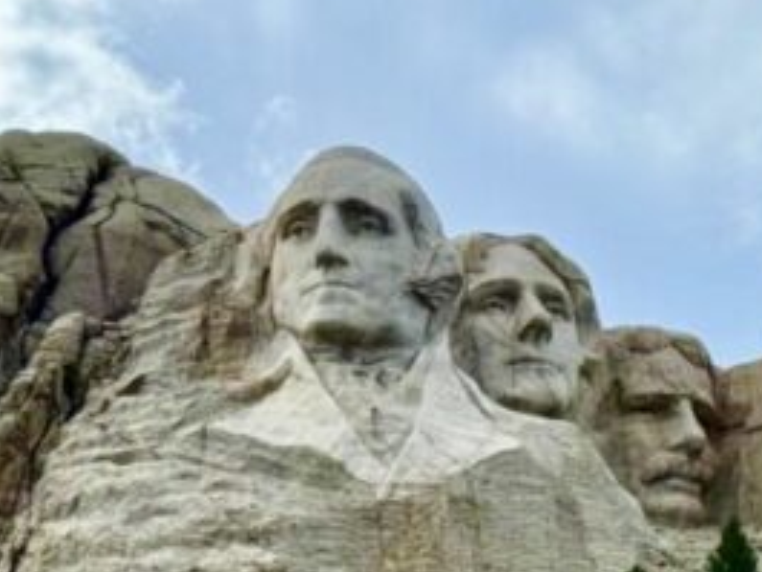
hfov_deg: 10.9
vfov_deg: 8.1
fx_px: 3986
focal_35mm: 181
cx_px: 676
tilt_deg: +14.0
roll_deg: +2.0
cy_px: 753
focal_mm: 6.76
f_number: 1.78
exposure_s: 1/6024
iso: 64
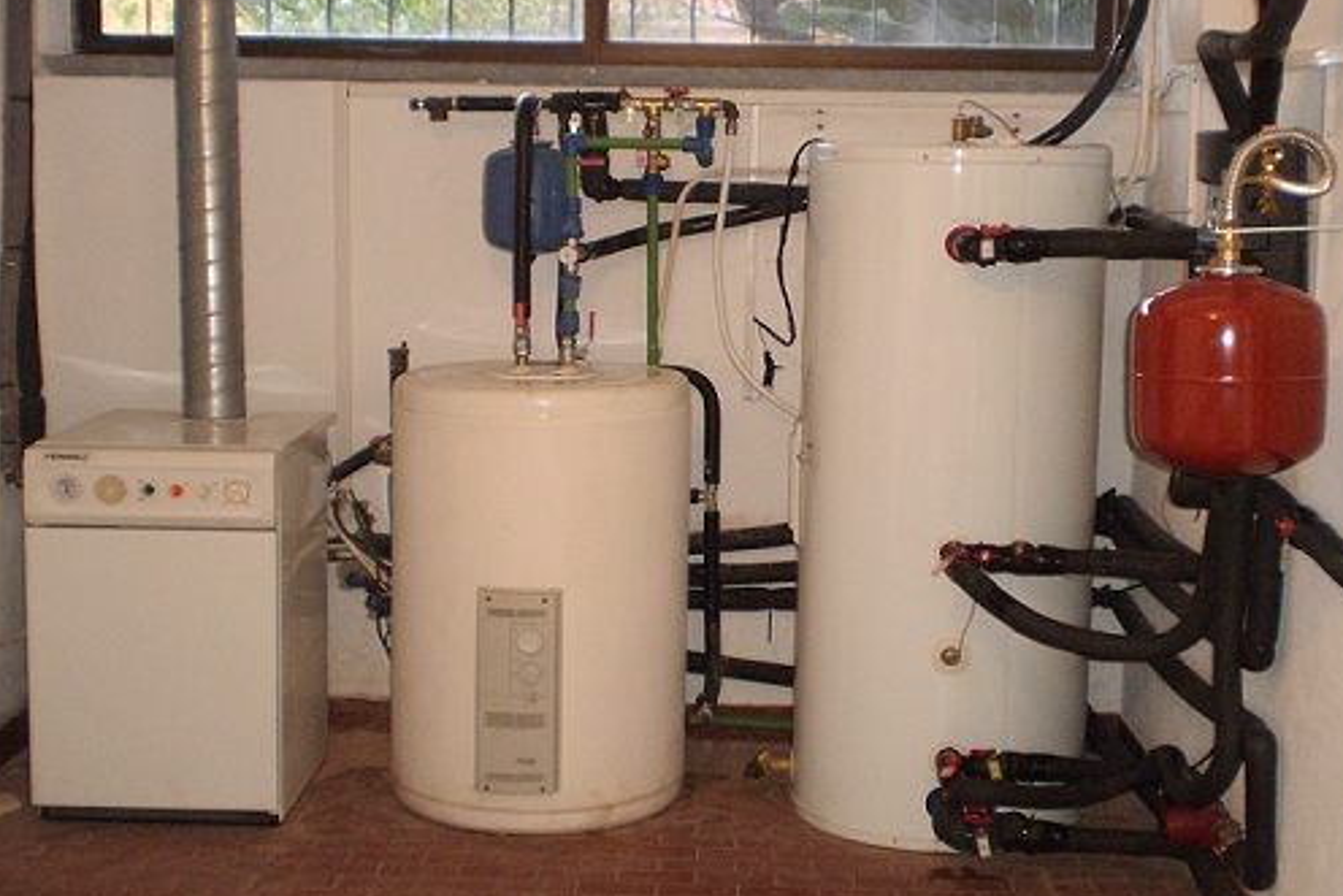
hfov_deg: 44.5
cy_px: 421
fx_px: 1642
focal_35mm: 44
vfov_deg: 30.5
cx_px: 674
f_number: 3.5
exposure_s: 1/30
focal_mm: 7.4
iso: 250
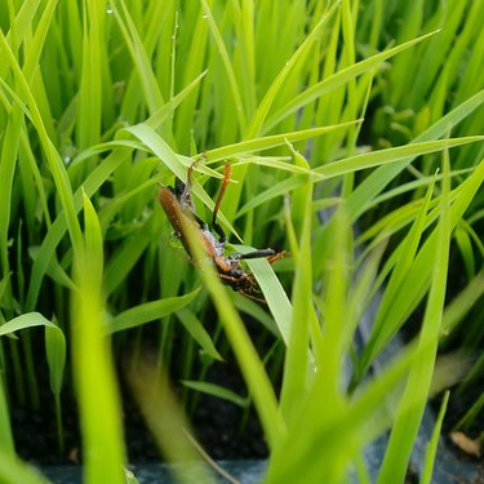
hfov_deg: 40.8
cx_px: 203
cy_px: 240
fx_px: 649
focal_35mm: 41
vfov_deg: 40.9
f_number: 2.8
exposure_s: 1/100
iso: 64
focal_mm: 5.58
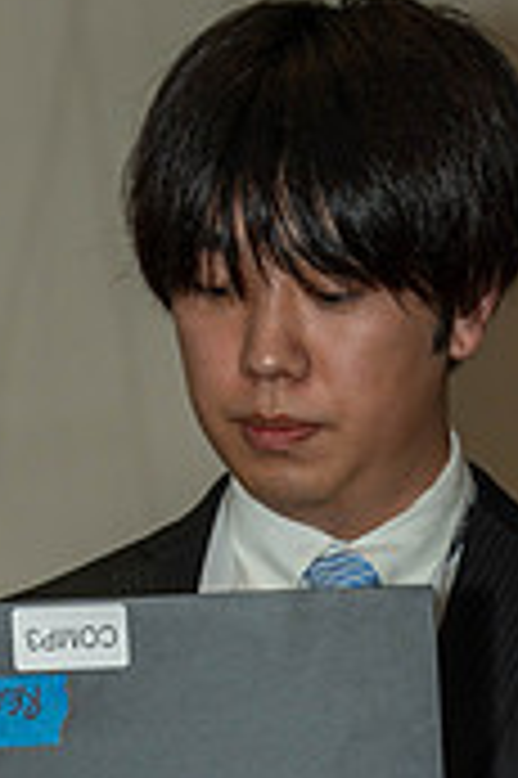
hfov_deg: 3.1
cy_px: 868
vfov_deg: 4.7
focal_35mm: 438
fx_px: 9472
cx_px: 387
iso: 500
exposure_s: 1/80
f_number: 6.3
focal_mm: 168
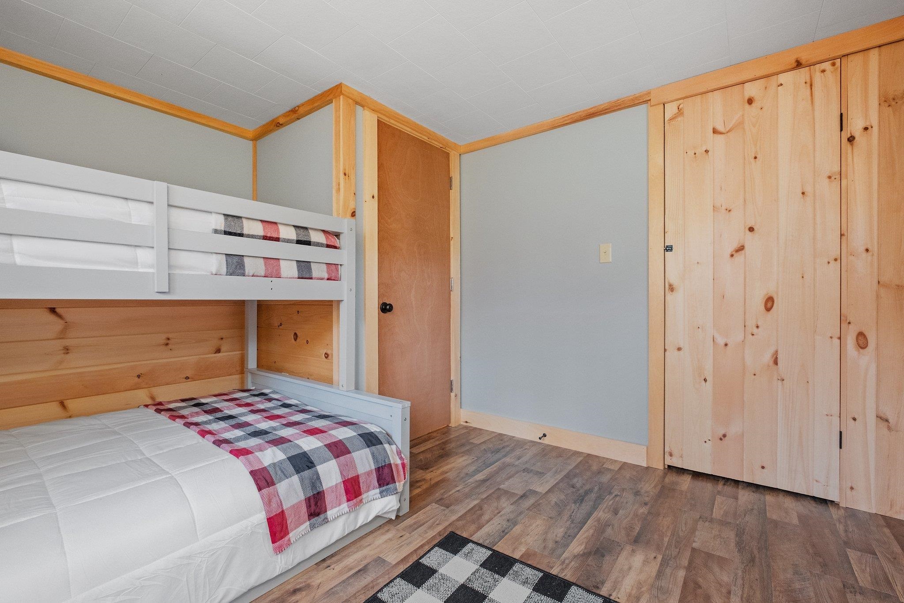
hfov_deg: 100.4
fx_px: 377
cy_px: 302
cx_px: 452
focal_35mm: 15
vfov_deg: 77.3
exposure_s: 1/1.25
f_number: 8
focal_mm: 10
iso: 1000
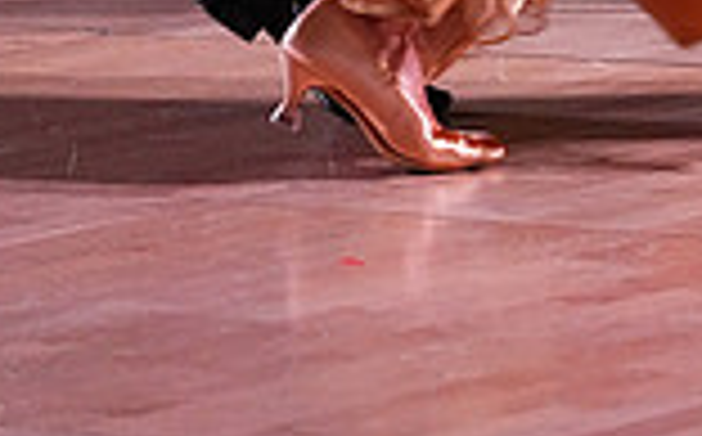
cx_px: 659
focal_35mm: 357
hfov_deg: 5.9
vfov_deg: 3.6
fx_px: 6820
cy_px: -733
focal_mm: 94
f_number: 4.5
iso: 5000
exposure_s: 1/320
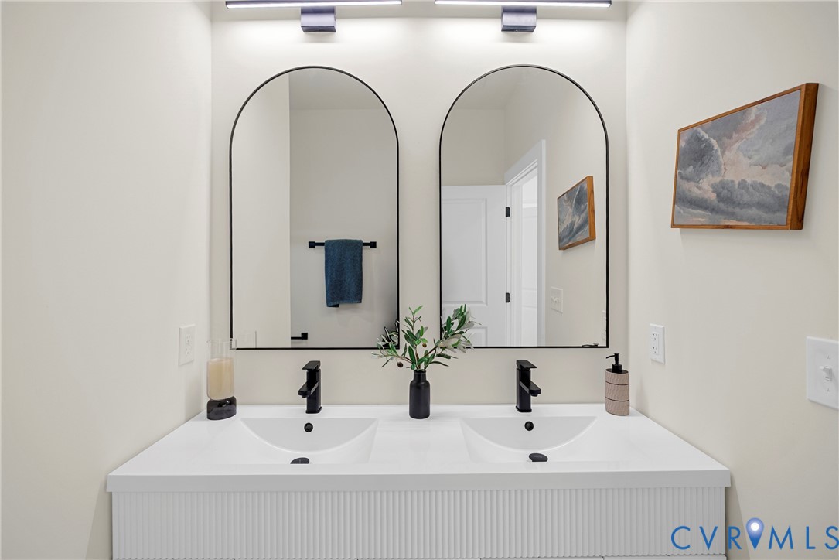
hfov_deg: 96.7
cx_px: 420
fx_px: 373
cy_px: 280
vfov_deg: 73.8
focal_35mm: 16
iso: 800
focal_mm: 16
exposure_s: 1/50
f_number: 4
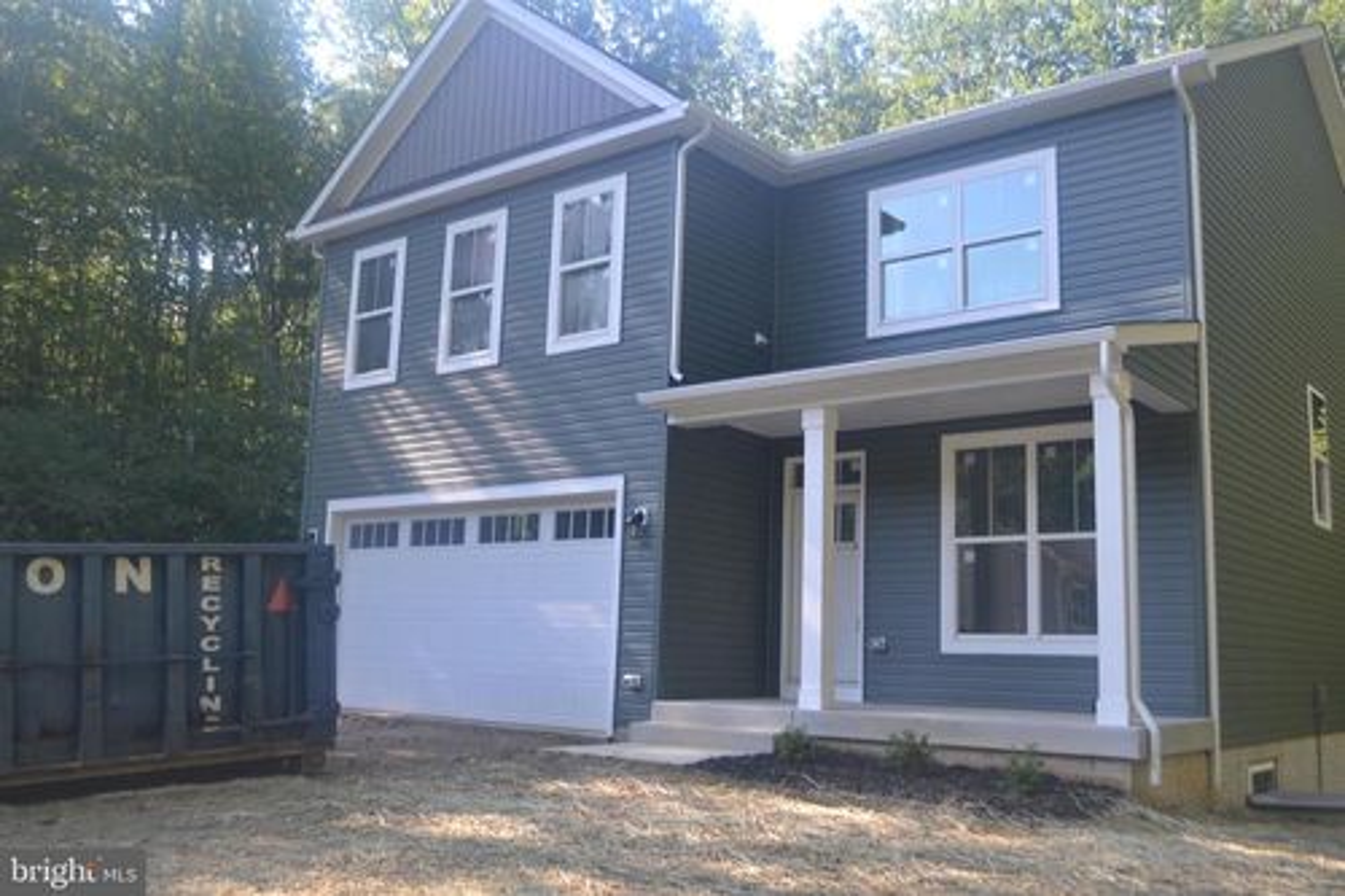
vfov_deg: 39.9
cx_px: 672
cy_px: 448
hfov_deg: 57.2
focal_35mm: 33
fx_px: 1232
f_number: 5.6
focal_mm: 22
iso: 160
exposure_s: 1/125
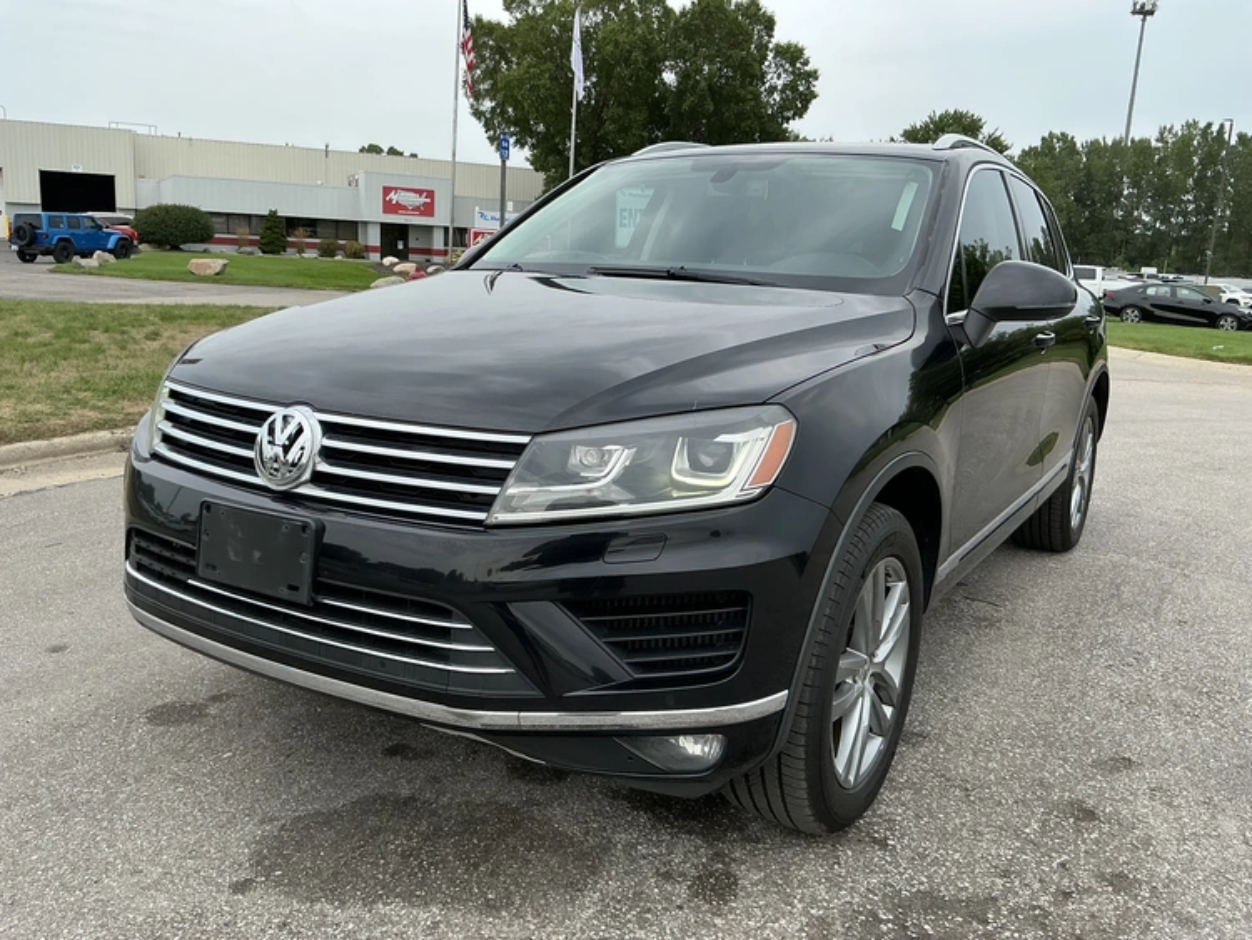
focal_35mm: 28
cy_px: 470
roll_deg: -2.0
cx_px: 626
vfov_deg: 49.8
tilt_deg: -10.4
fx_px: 1013
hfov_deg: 63.4
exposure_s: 1/635
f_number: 1.8
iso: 25
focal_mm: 3
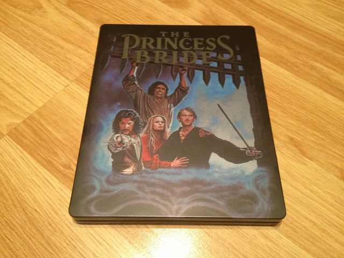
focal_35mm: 35
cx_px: 172
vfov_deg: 40.7
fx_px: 348
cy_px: 129
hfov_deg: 52.6
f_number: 2.4
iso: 320
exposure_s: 1/20
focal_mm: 4.28
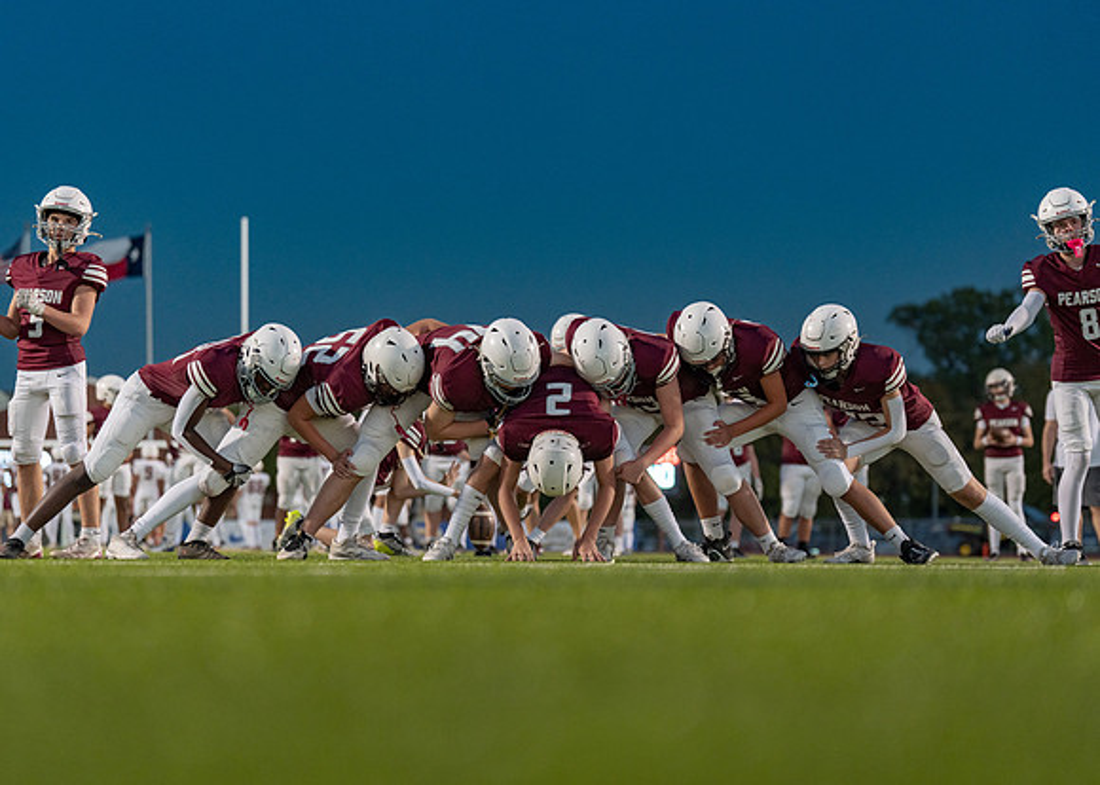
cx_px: 520
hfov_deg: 16.3
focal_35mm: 123
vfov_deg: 11.6
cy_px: 401
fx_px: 3851
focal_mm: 113
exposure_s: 1/500
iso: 500
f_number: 2.8
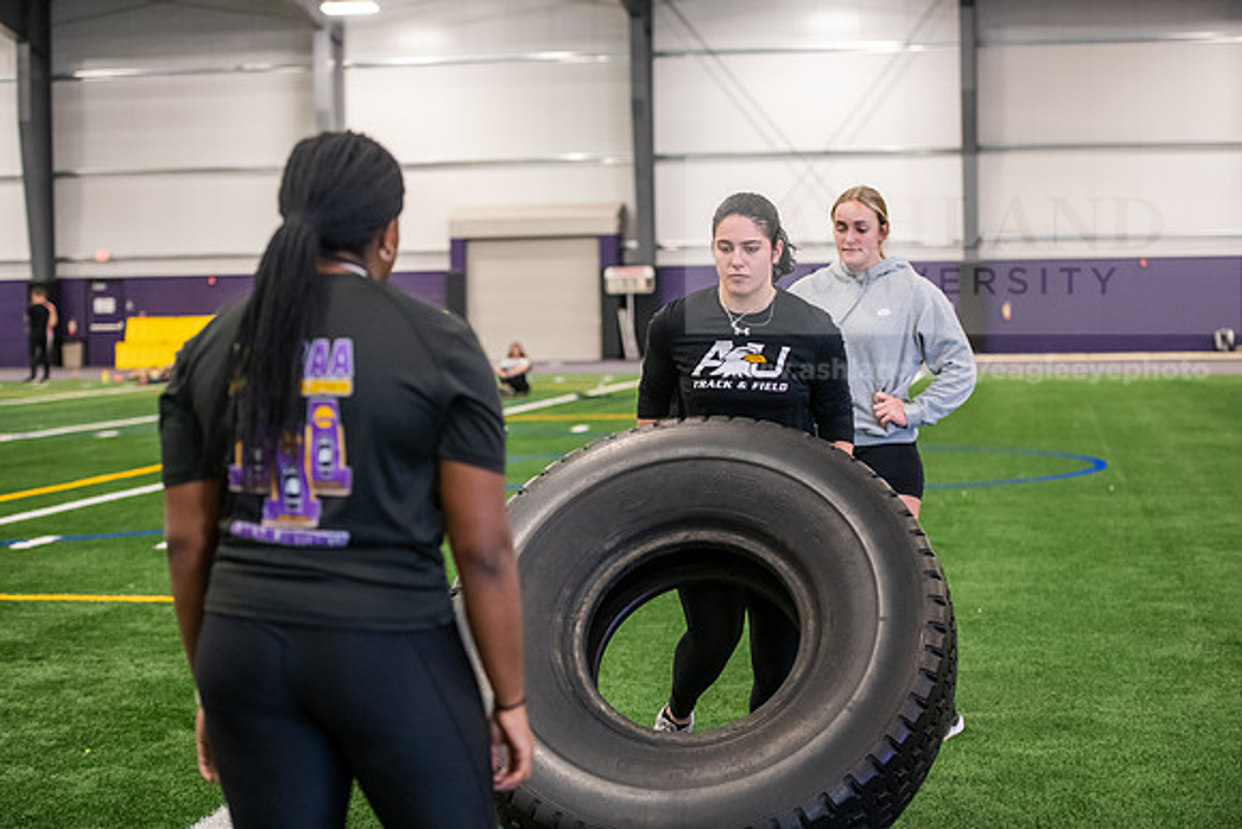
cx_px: 621
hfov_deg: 28.8
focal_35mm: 70
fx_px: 2415
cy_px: 414
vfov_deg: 19.5
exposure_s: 1/200
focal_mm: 70
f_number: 3.2
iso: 2500
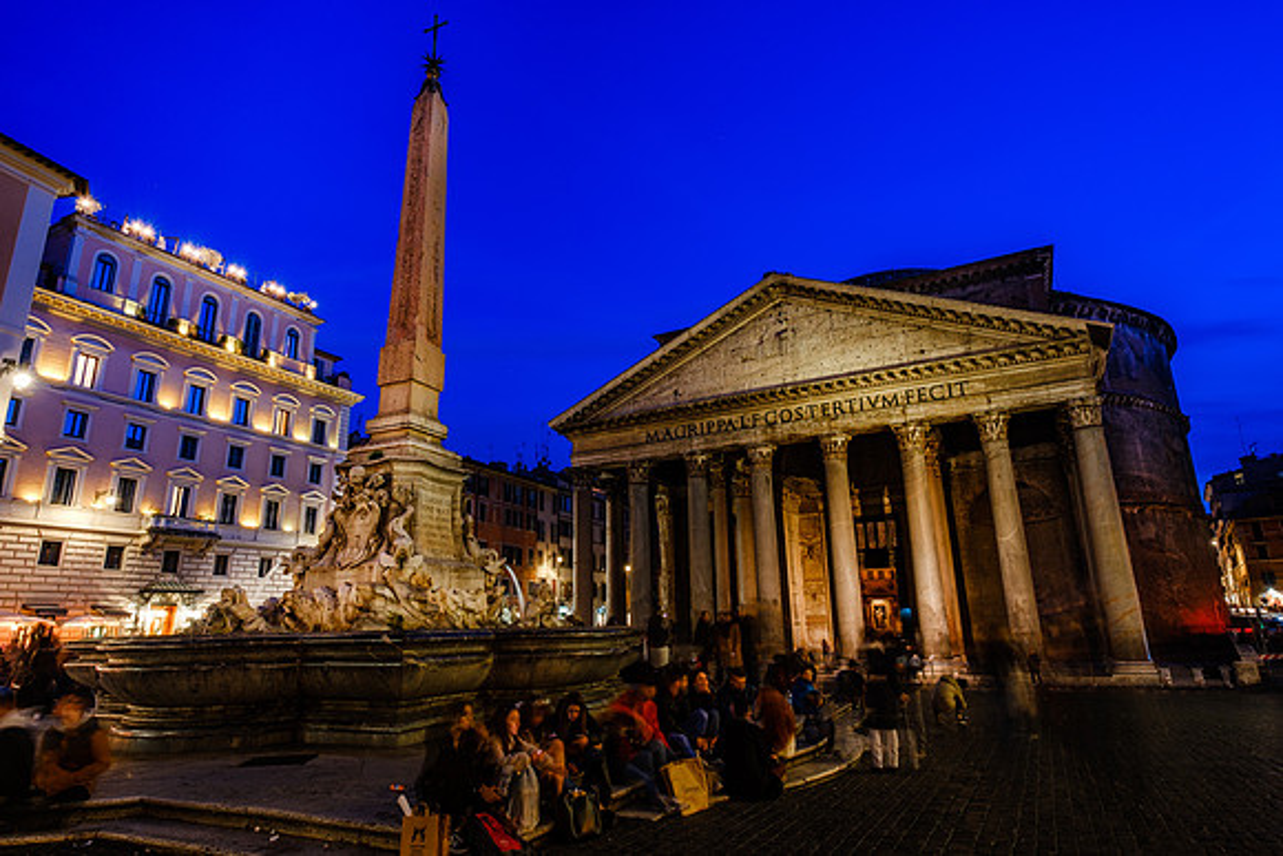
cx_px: 642
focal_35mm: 19
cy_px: 428
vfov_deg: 64.5
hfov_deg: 86.8
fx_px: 678
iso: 160
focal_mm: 12.6
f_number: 8
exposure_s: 15
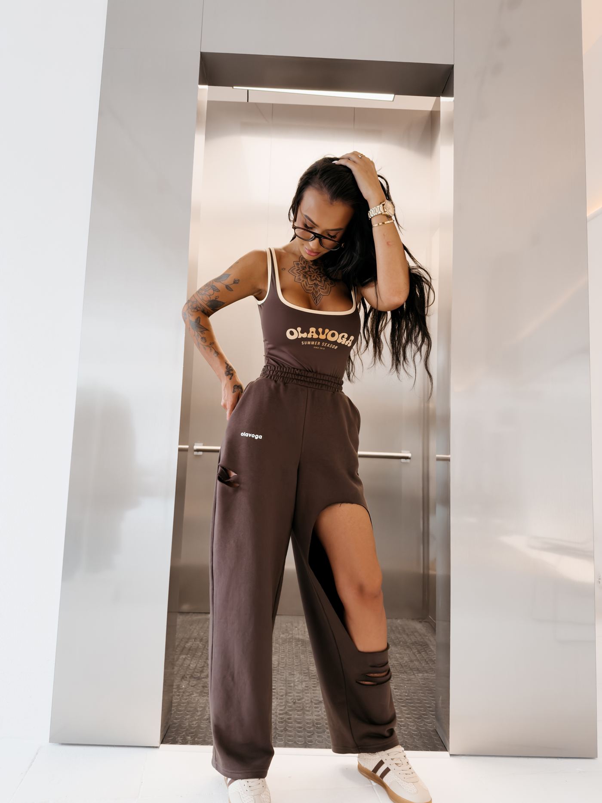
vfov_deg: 71.6
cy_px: 402
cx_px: 301
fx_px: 557
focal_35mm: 24
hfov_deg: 56.8
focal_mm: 6.76
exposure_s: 1/200
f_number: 1.8
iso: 200
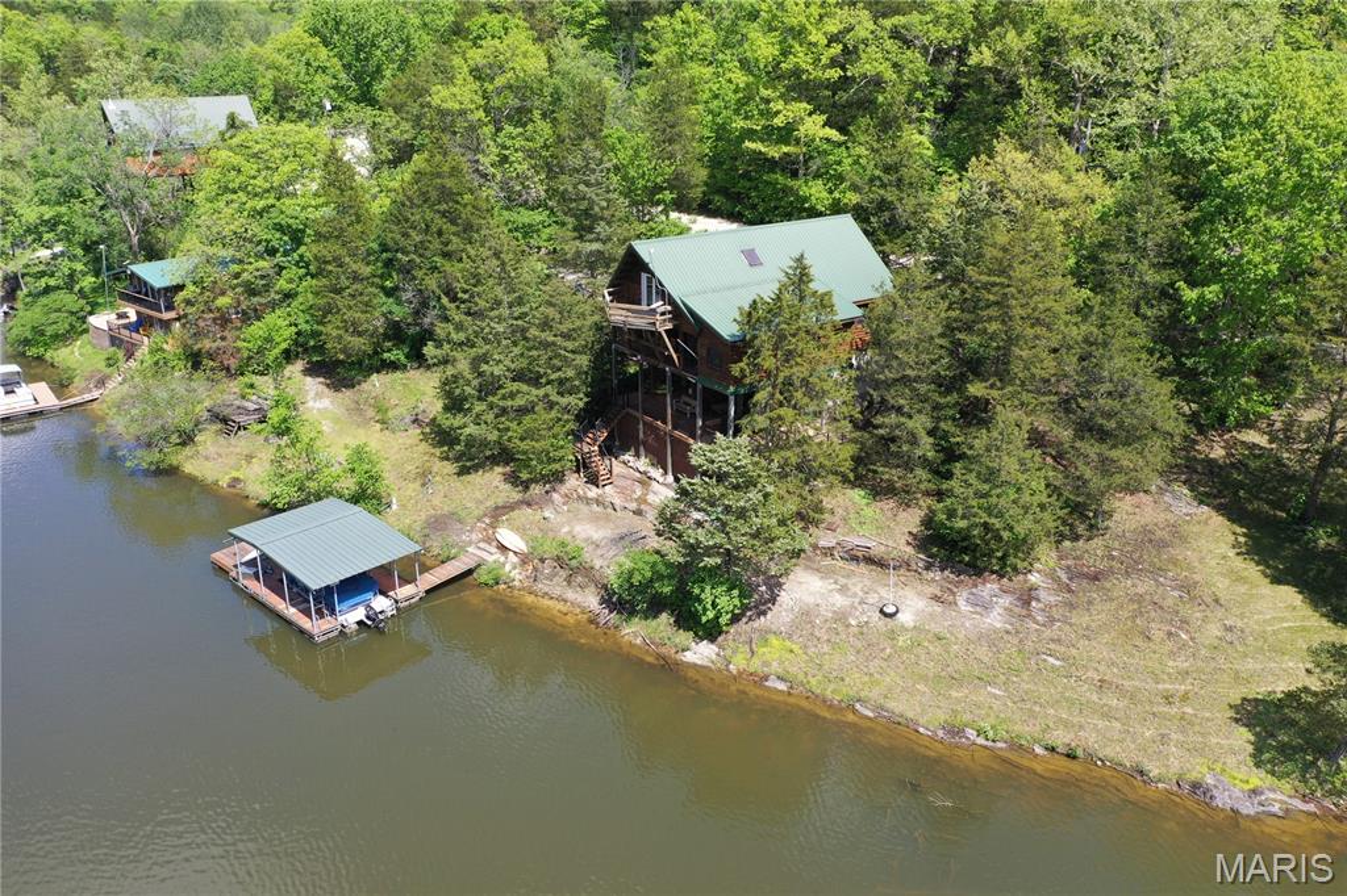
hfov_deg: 65.5
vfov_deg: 46.4
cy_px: 448
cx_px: 674
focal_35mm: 28
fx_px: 1047
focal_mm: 10.26
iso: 100
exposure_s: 1/240
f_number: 5
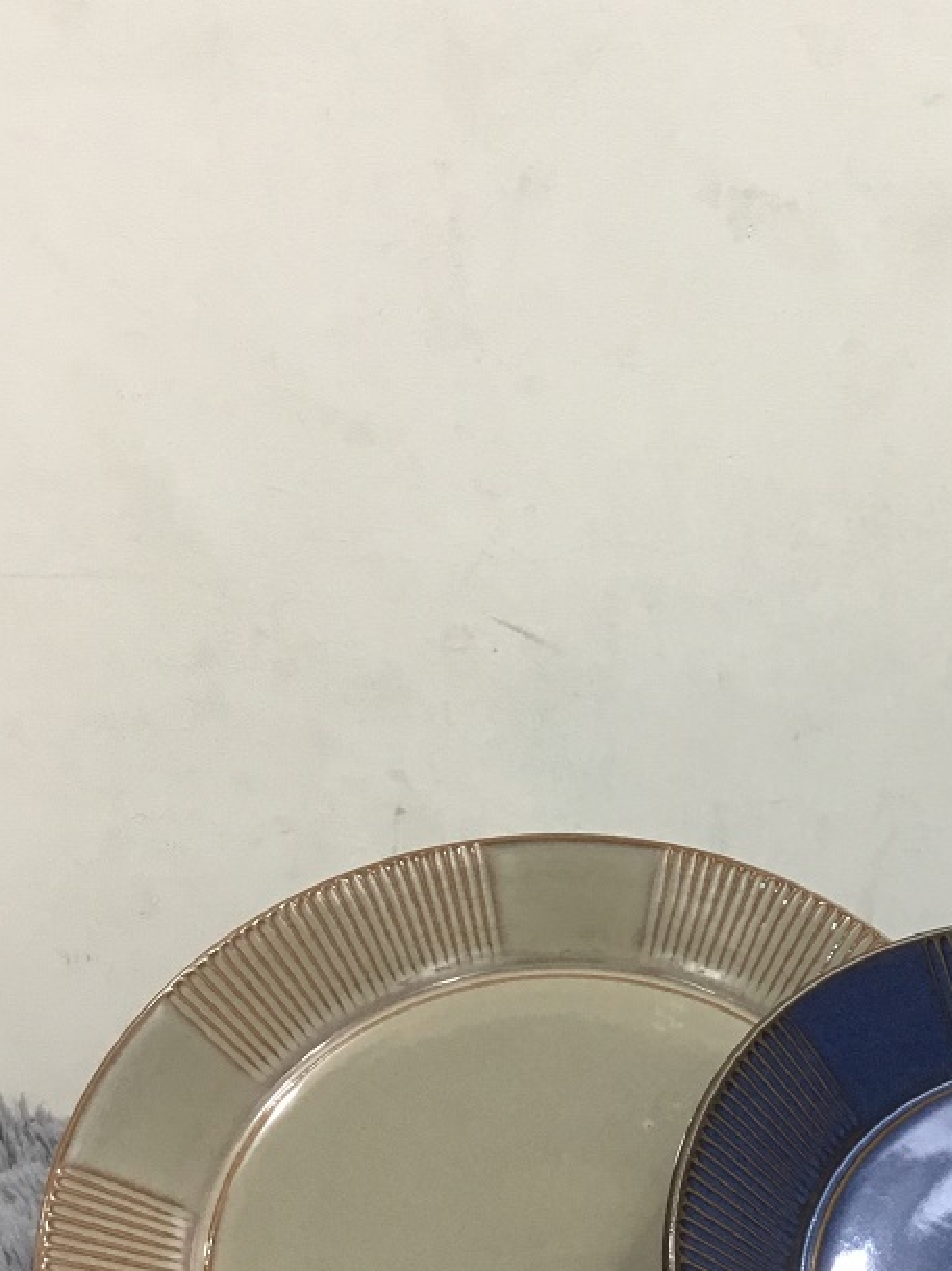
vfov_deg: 31.1
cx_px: 852
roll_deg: +1.4
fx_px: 2238
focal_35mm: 61
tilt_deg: -15.6
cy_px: 975
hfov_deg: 23.4
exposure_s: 1/33
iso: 100
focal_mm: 3.3
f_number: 2.4
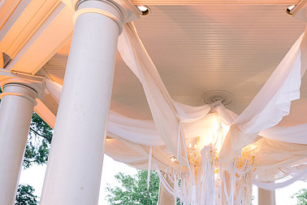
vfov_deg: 30.8
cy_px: 145
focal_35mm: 43
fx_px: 367
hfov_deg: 44.6
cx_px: 210
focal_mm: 28
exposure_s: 1/40
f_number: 4
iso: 800
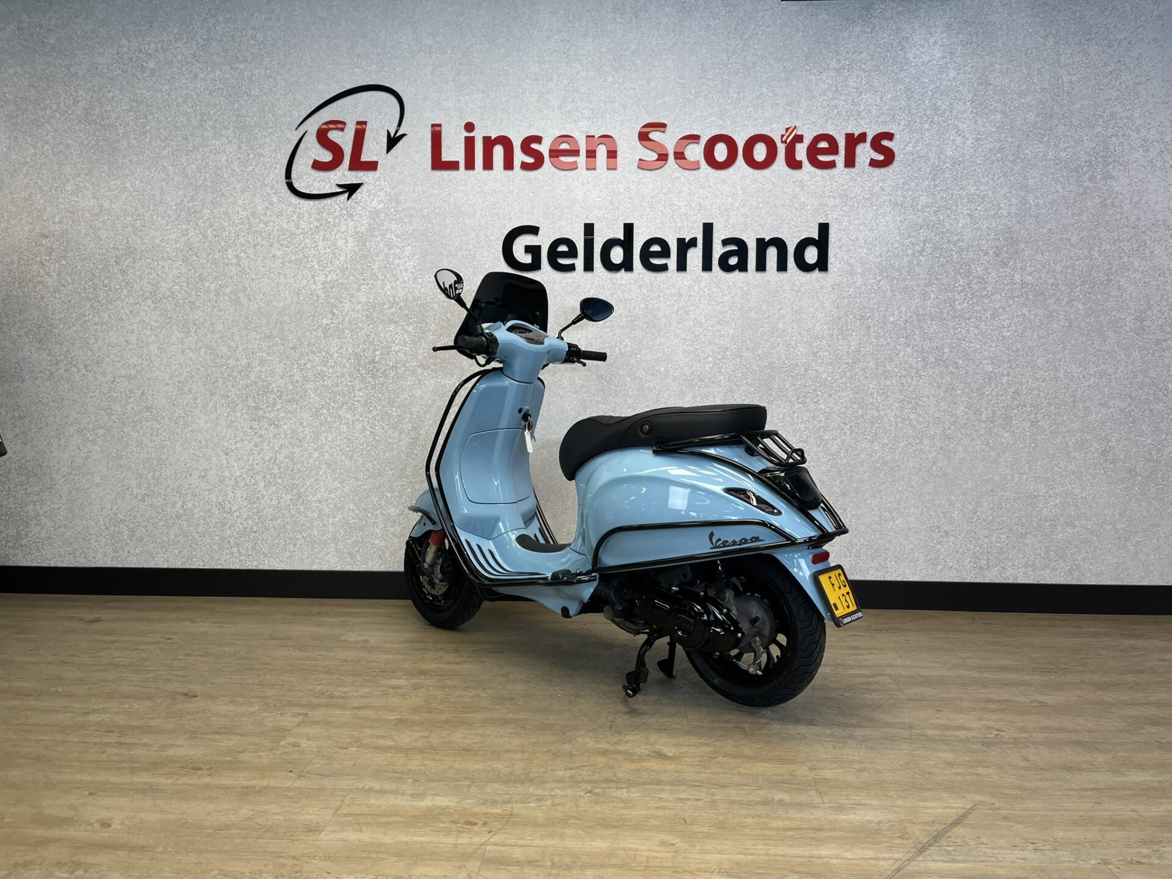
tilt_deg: -4.7
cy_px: 440
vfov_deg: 53.1
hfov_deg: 67.3
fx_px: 880
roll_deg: -0.7
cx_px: 586
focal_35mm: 26
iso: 40
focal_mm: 5.1
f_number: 1.6
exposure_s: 1/174
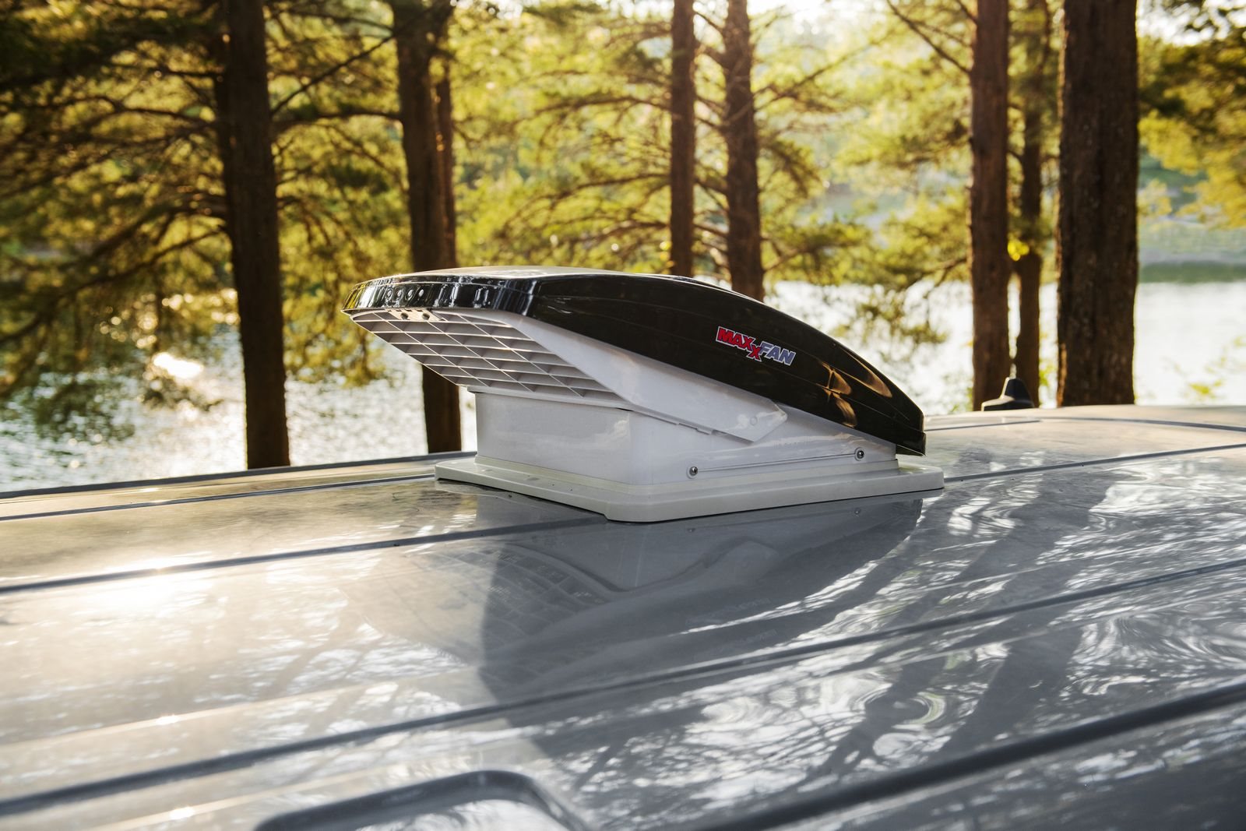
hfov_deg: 46.4
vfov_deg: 31.9
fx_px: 1454
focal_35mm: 42
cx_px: 623
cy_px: 416
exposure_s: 1/250
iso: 400
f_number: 5.6
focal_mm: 42
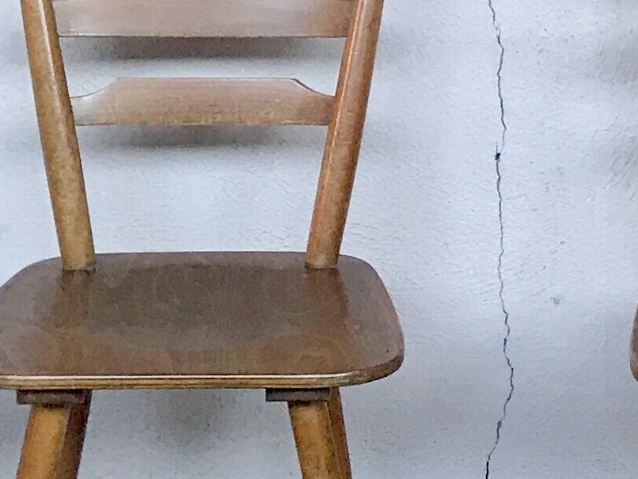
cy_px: -118
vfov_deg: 10.4
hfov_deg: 13.9
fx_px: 2581
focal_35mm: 140
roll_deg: -1.8
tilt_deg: -8.1
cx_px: 631
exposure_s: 1/33
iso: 25
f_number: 1.8
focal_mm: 3.99
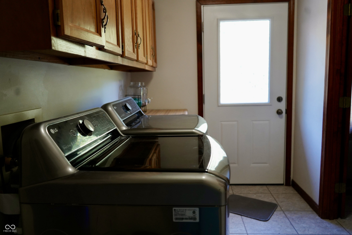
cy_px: 118
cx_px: 176
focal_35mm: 28
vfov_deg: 46.4
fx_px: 274
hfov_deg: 65.5
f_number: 3.5
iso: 1600
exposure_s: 1/160
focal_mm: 28
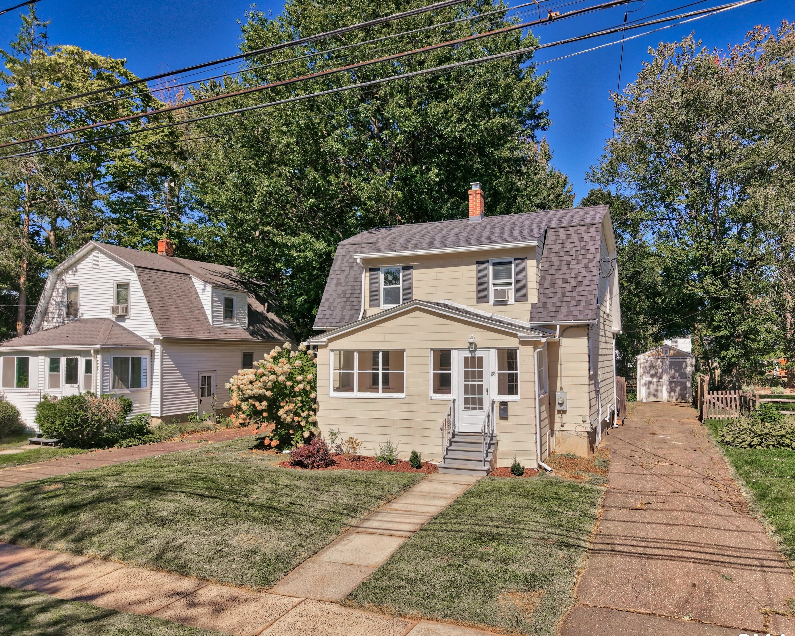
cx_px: 427
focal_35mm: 26
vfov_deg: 54.9
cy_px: 326
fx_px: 612
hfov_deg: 65.9
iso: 200
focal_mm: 8.7
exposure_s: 1/2500
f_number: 1.8
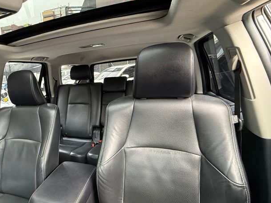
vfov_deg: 60.8
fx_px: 172
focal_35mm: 22
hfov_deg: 71.7
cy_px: 115
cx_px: 71
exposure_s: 1/74
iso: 400
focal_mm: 2.22
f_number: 2.2
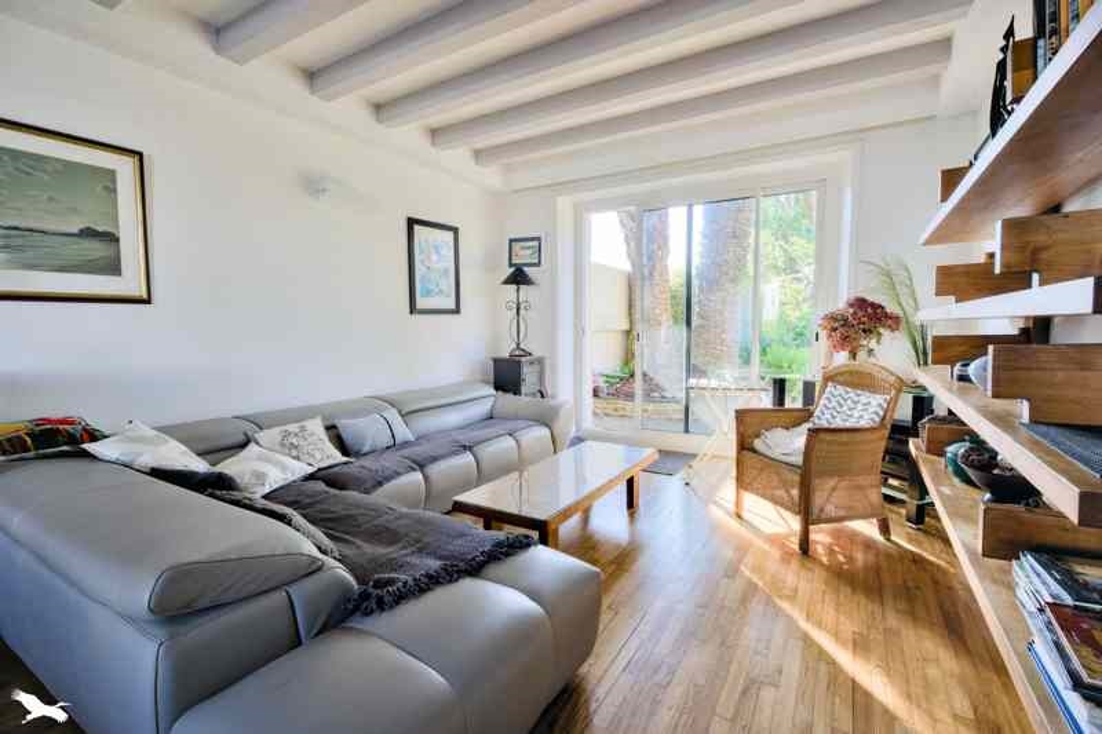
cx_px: 551
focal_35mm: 16
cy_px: 367
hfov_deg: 96.7
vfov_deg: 73.7
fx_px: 490
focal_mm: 16
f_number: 8
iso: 800
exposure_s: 1/320
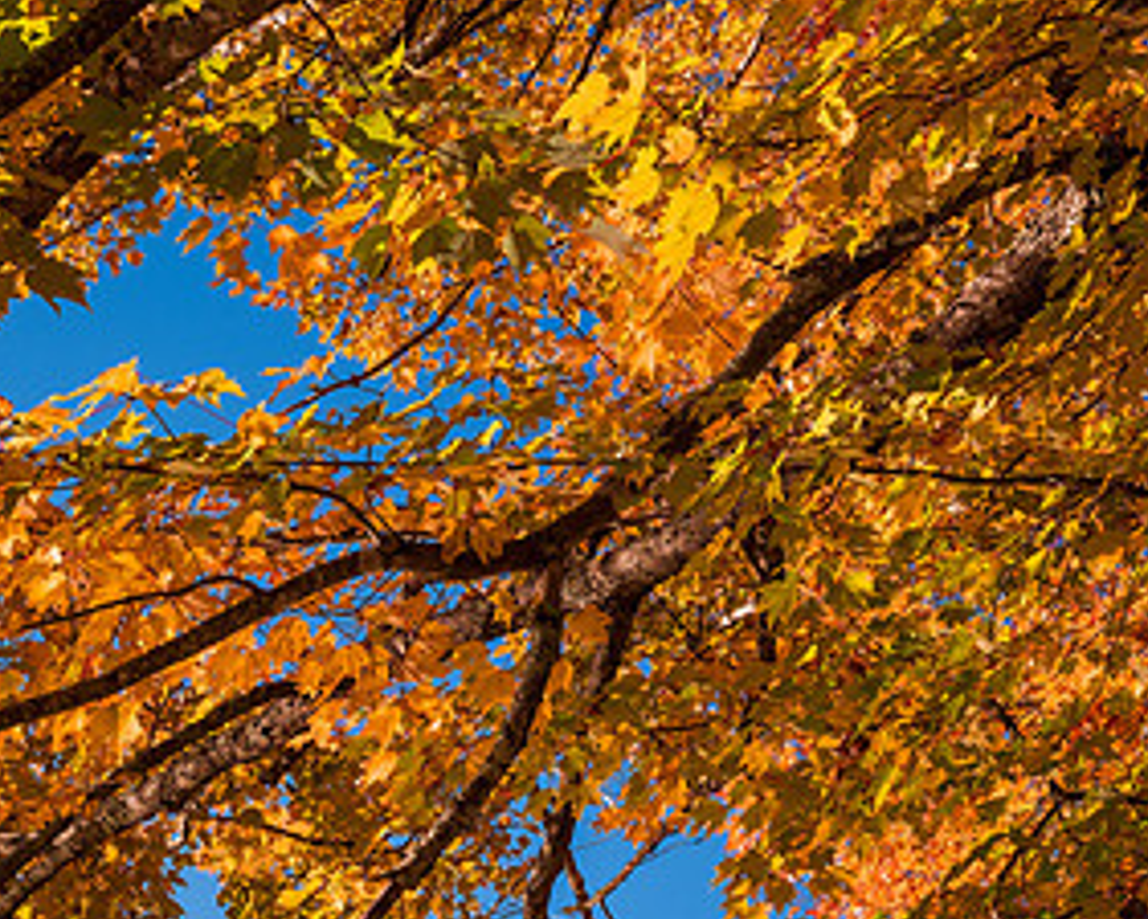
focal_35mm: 97
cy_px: 570
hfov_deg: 19.7
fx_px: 3297
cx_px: 515
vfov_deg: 15.9
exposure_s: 1/30
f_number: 11
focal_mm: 50
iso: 100
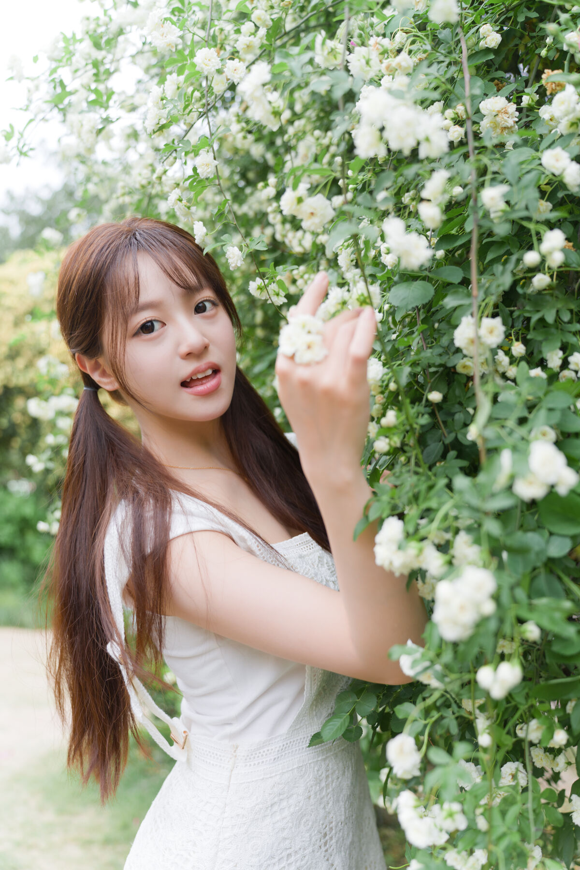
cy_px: 435
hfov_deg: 40.0
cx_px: 290
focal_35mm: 33
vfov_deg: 57.2
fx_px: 797
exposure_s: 1/200
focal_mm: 33
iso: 100
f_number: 2.8
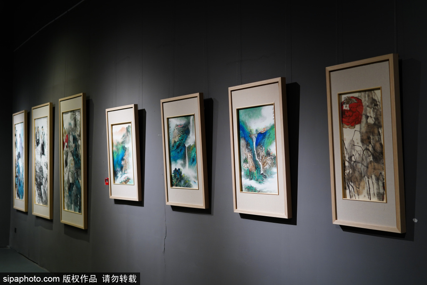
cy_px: 142
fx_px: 474
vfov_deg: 33.4
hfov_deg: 48.5
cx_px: 214
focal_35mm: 40
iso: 400
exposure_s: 1/100
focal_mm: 40
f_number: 2.2
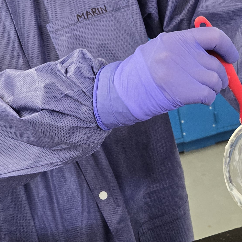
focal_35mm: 73
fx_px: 577
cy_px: 80
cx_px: 178
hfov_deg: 23.5
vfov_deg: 23.6
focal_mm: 5.4
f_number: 1.8
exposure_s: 1/120
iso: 250
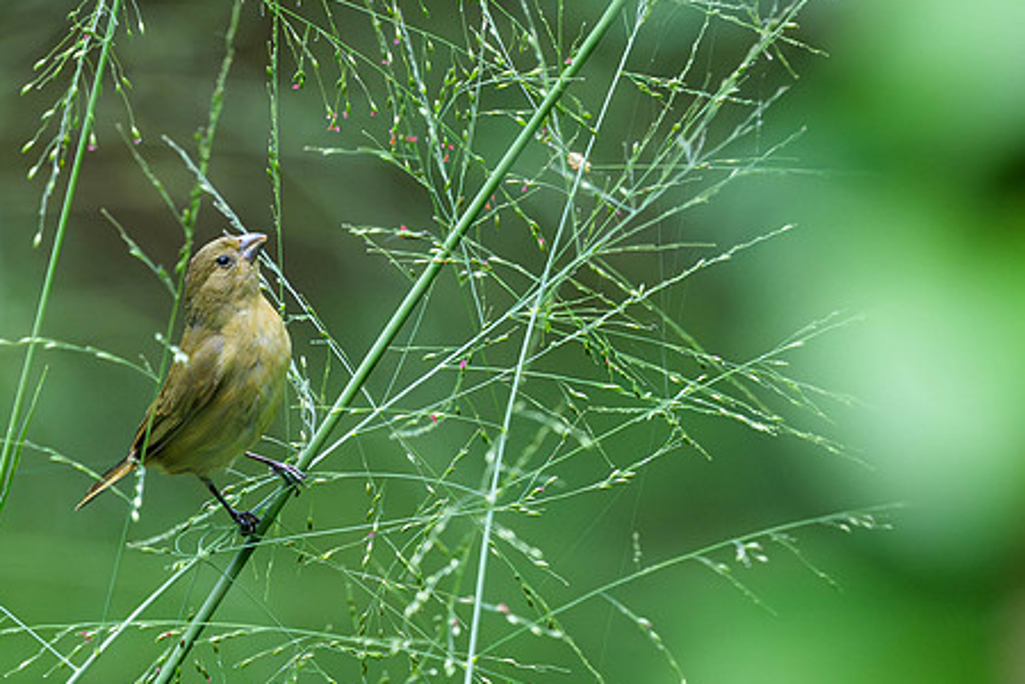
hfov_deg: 1.5
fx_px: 39716
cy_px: 512
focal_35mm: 1395
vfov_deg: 1.0
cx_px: 114
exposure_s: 1/1000
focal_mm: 400
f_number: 4
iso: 2000
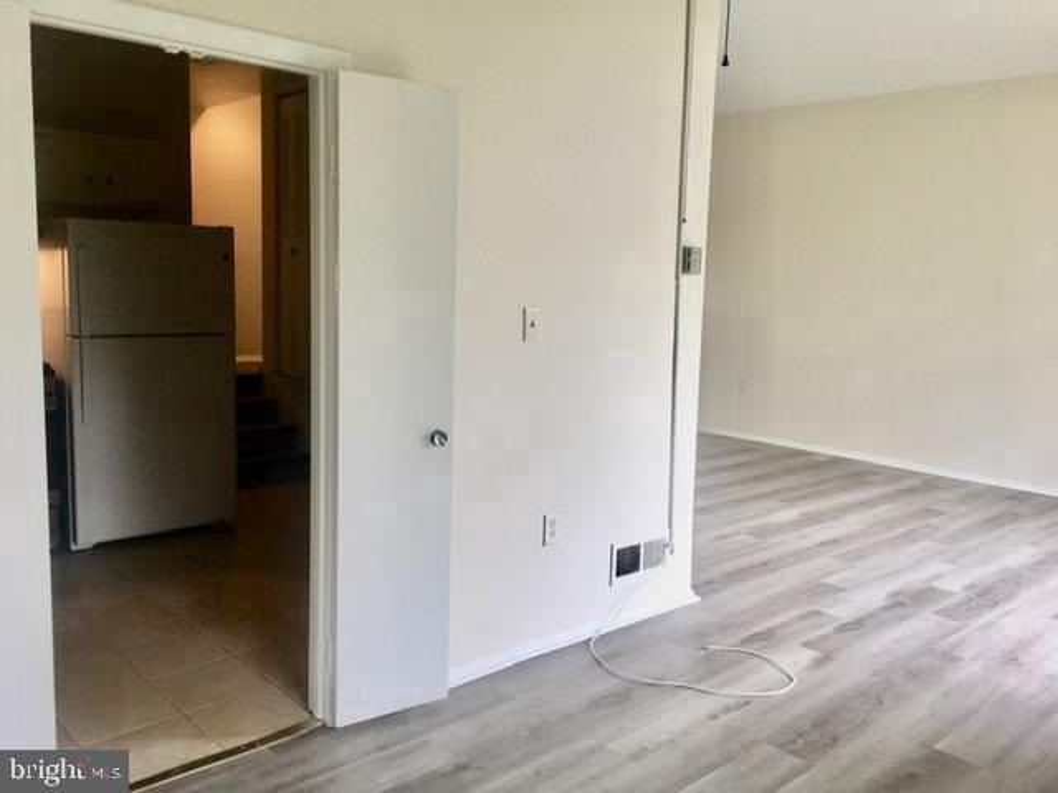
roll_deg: -2.4
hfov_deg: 61.7
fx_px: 886
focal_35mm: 29
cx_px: 529
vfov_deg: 48.2
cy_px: 396
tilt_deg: -6.3
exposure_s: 1/50
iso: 32
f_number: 2.2
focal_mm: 4.15
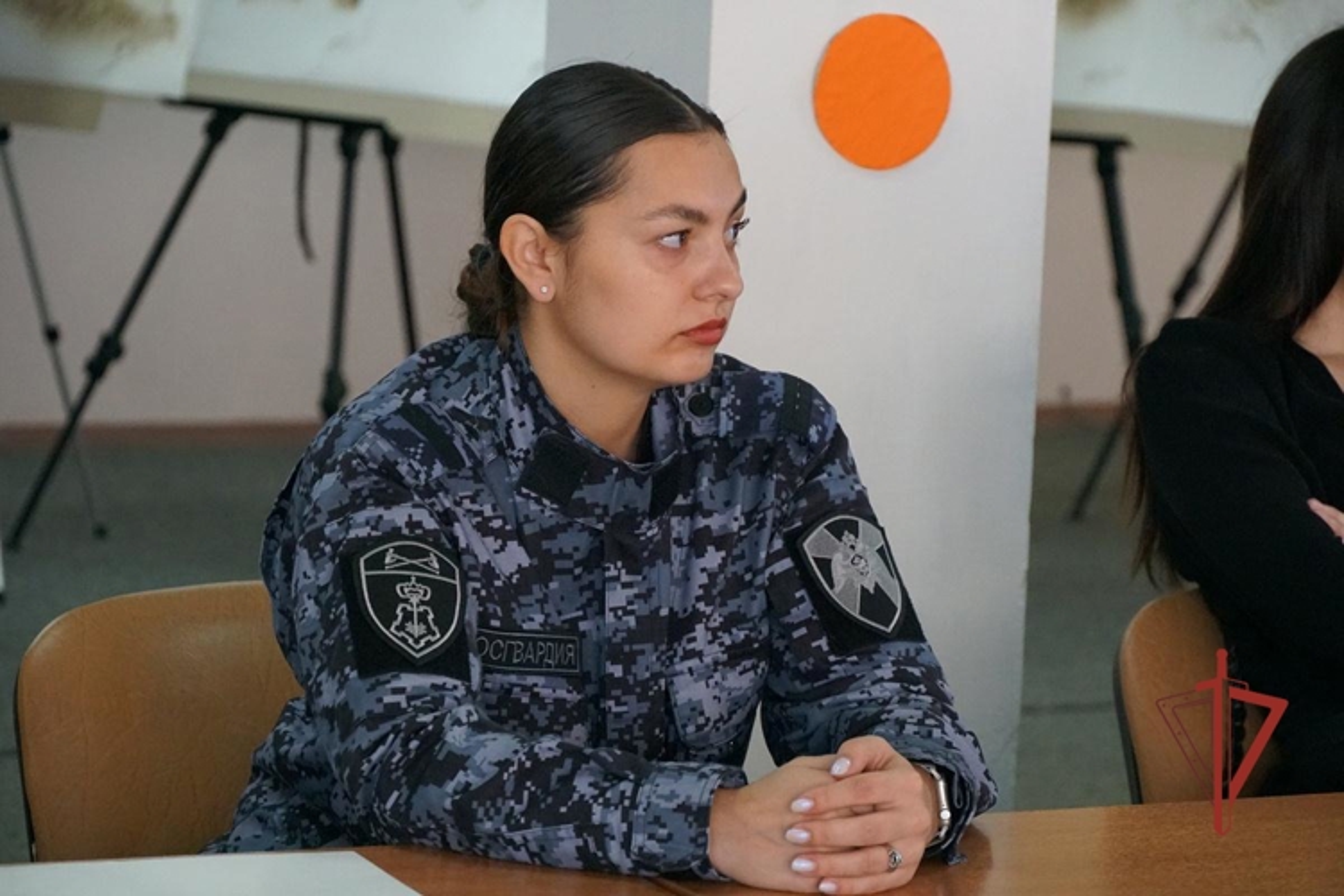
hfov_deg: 15.5
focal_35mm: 132
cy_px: 448
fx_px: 4928
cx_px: 672
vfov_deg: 10.4
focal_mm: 88
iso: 6400
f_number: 5.6
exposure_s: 1/160
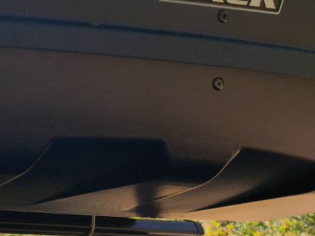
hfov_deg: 12.4
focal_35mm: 157
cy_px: 131
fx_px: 1428
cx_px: -37
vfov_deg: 9.4
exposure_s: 1/1221
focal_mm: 6.57
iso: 50
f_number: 1.6
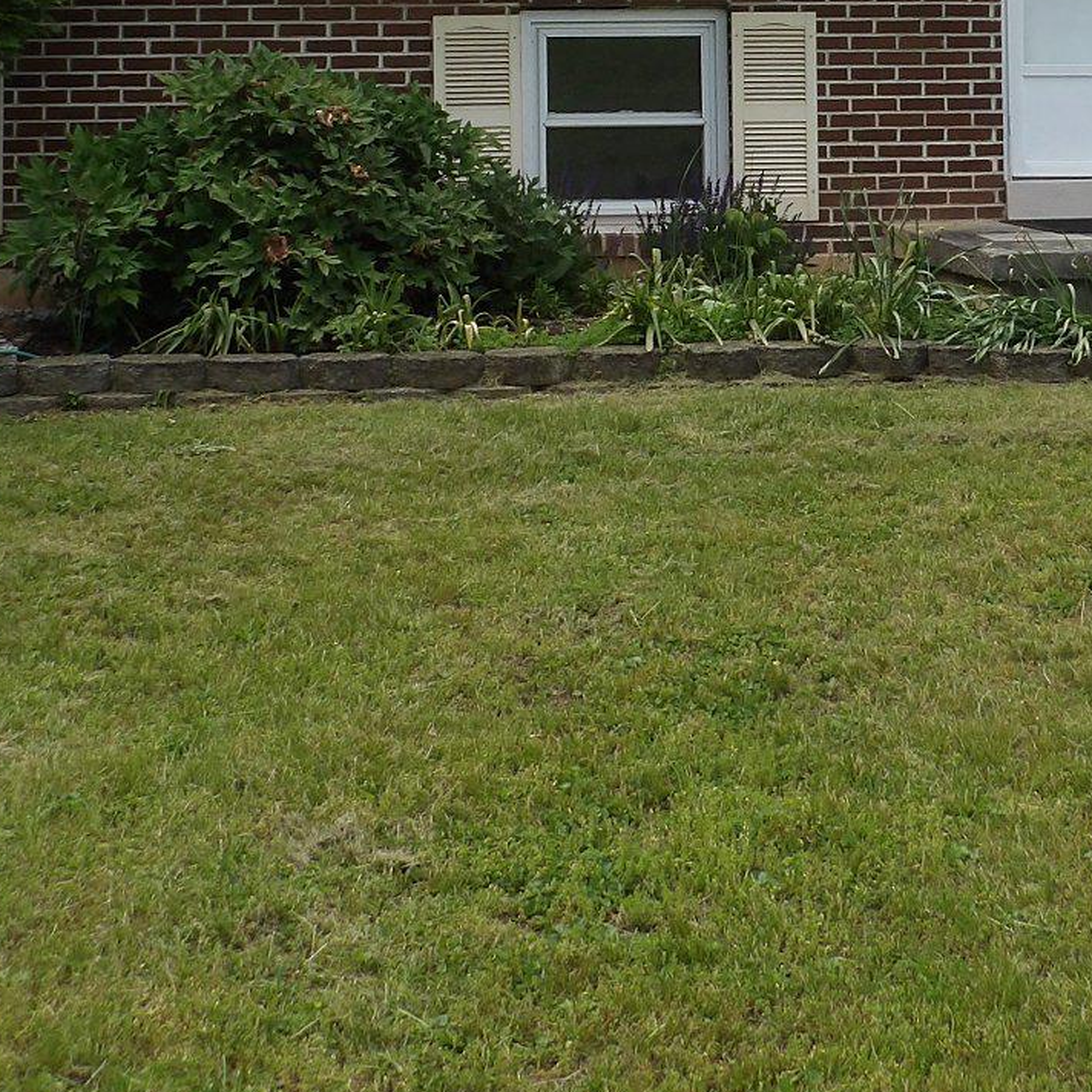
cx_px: 689
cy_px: 9
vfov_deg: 26.7
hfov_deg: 28.0
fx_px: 2177
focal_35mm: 61
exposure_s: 1/761
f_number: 2.8
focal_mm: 4.3
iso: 100
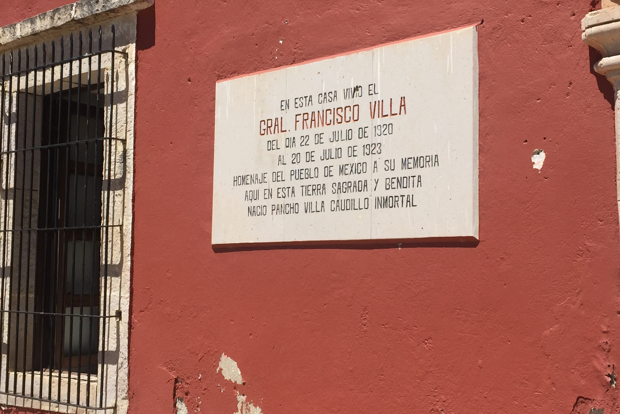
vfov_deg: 27.0
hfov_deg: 39.5
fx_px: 861
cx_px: 343
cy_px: 213
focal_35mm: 50
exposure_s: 1/3049
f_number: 2.2
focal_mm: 4.15
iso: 32
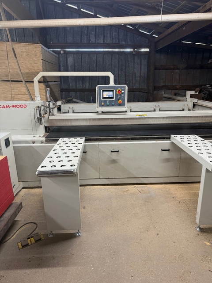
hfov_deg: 56.8
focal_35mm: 24
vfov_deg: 71.6
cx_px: 106
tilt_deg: -15.0
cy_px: 142
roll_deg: +0.2
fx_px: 196
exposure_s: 1/60
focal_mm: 6.76
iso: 200
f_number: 1.78
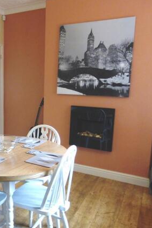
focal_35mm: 34
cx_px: 19
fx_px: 215
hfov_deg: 36.8
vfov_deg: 55.8
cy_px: 114
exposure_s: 1/30
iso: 400
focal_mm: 4.3
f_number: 3.3
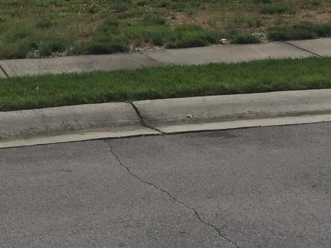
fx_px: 947
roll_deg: +0.2
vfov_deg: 13.7
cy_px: -158
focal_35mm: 99
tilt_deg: +4.1
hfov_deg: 19.5
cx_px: 39
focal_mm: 4.15
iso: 32
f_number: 2.2
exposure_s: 1/1980
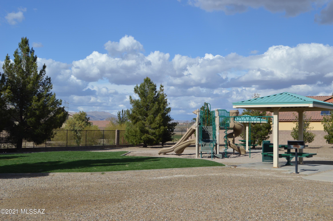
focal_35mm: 48
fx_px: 444
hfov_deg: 41.1
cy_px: 110
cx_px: 166
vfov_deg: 28.0
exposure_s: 1/250
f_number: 8
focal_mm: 32
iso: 100
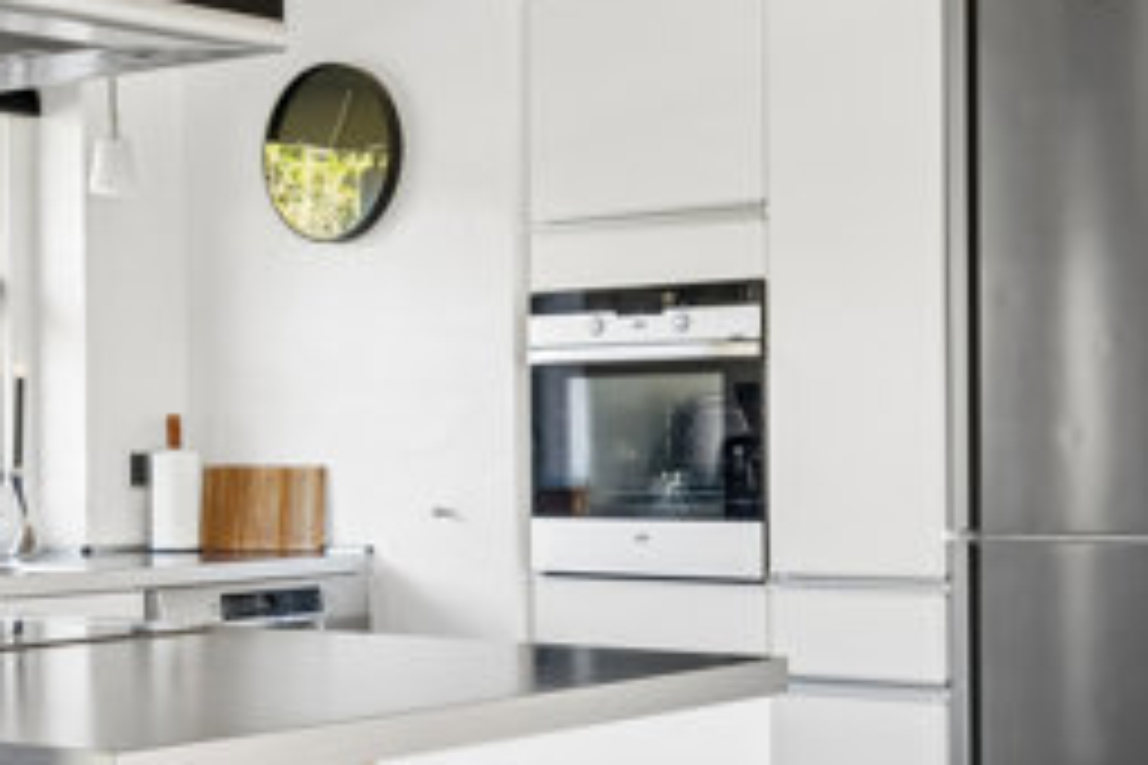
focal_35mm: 69
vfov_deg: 19.7
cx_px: 662
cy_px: 425
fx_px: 2200
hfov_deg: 29.2
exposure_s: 1/8
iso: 400
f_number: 10
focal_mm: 22
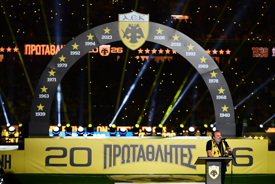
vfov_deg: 11.0
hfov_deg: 16.4
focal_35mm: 125
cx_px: 138
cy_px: 92
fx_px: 955
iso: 2500
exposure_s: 1/1000
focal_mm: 125
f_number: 3.2
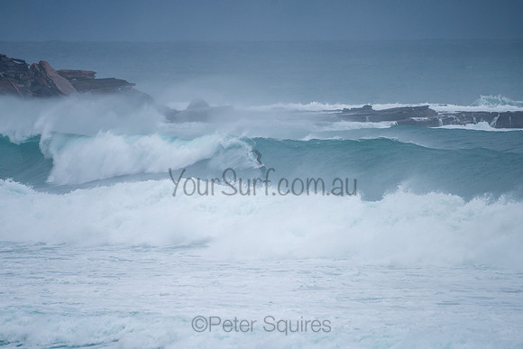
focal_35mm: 613
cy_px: 162
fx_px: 8910
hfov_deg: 3.4
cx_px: 251
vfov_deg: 2.2
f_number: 5.6
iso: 220
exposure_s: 1/1250
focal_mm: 500
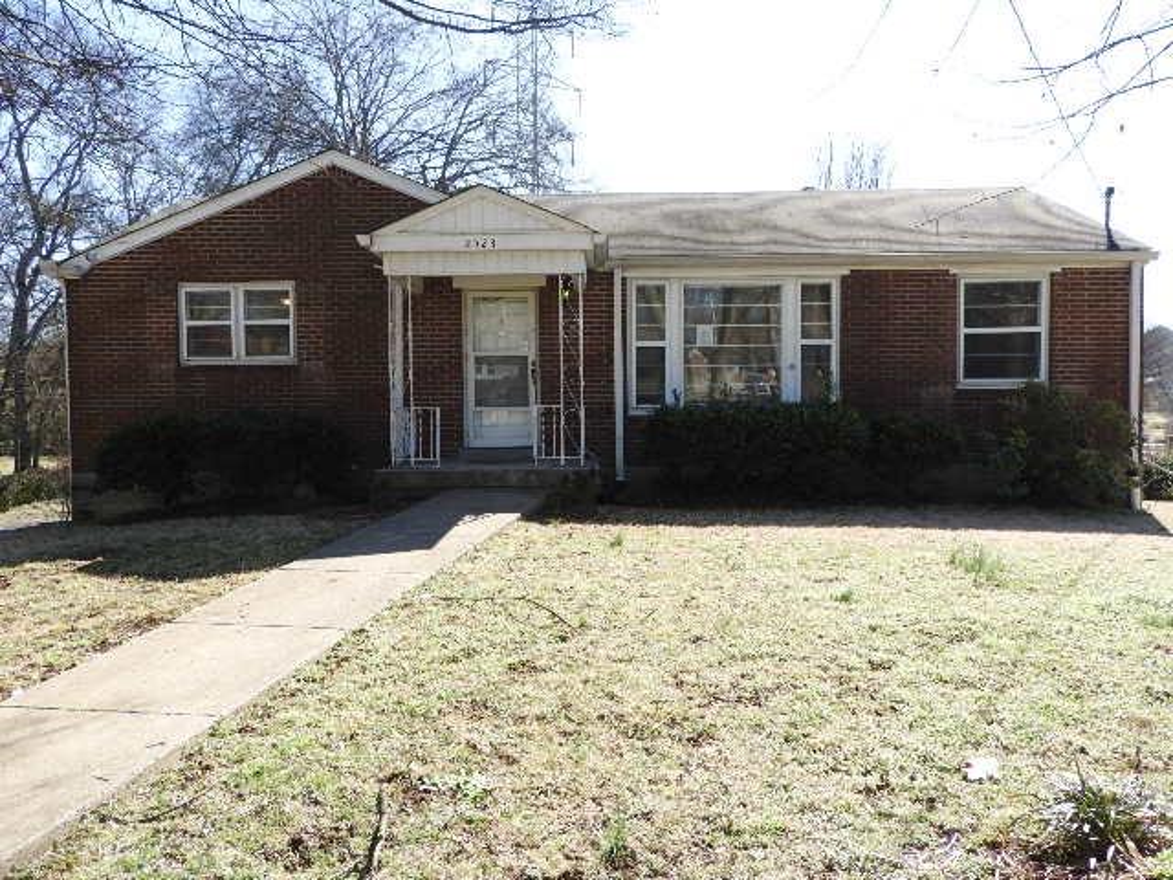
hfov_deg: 63.4
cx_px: 586
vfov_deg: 49.7
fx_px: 949
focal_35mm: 28
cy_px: 440
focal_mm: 5
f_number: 3.5
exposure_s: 1/400
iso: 100
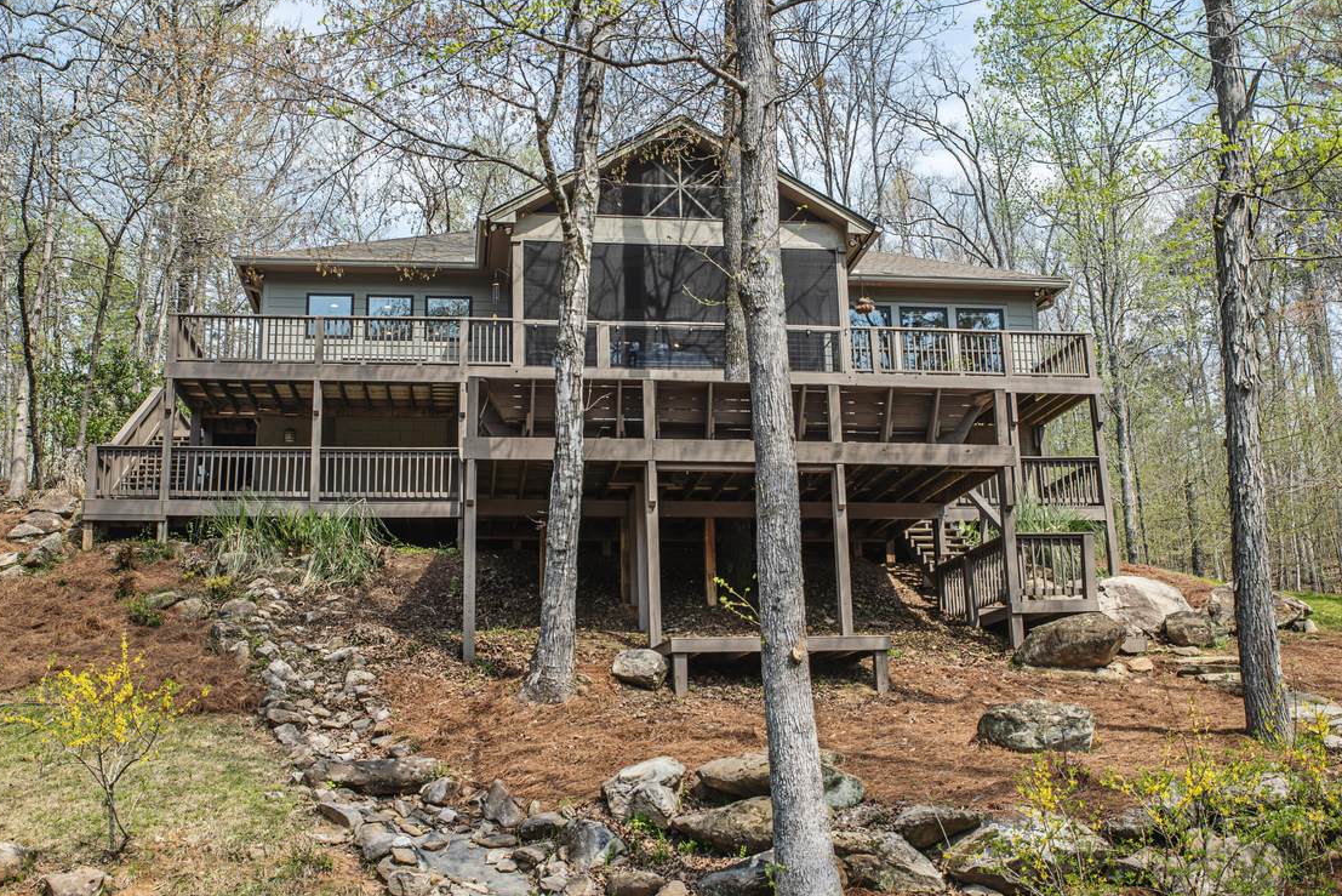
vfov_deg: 36.0
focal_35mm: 37
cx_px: 624
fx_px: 1380
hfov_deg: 51.8
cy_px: 484
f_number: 8
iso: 200
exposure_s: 1/1250
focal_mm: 32
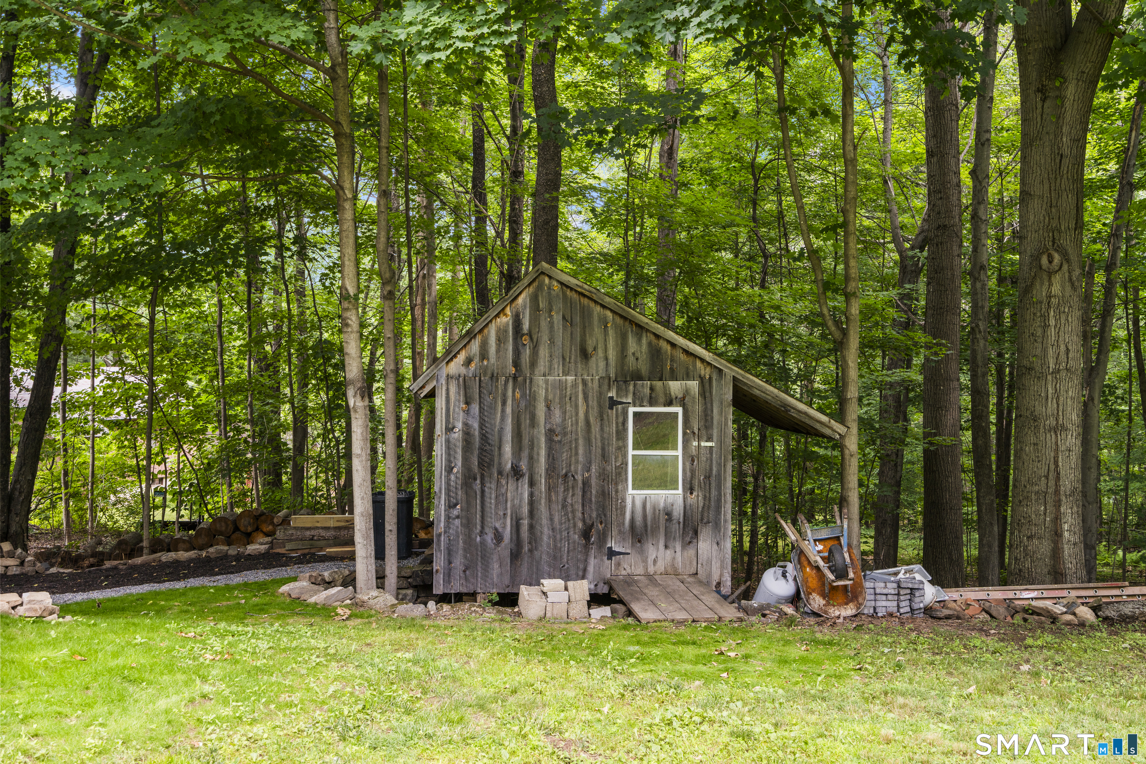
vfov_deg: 37.9
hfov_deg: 54.4
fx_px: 1114
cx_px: 573
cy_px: 382
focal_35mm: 35
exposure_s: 1/1.25
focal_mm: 35
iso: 200
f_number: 9
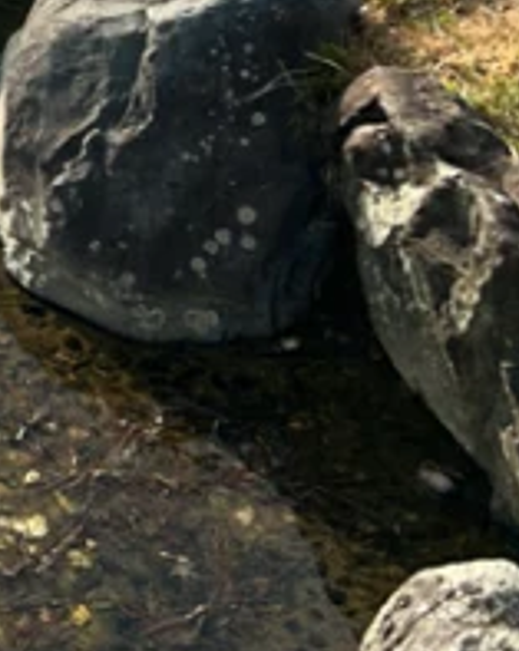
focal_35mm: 132
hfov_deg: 10.2
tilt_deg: -22.0
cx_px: -698
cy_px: -479
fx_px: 2540
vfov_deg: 13.3
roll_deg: +1.2
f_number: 1.5
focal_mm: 5.7
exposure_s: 1/1972
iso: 50
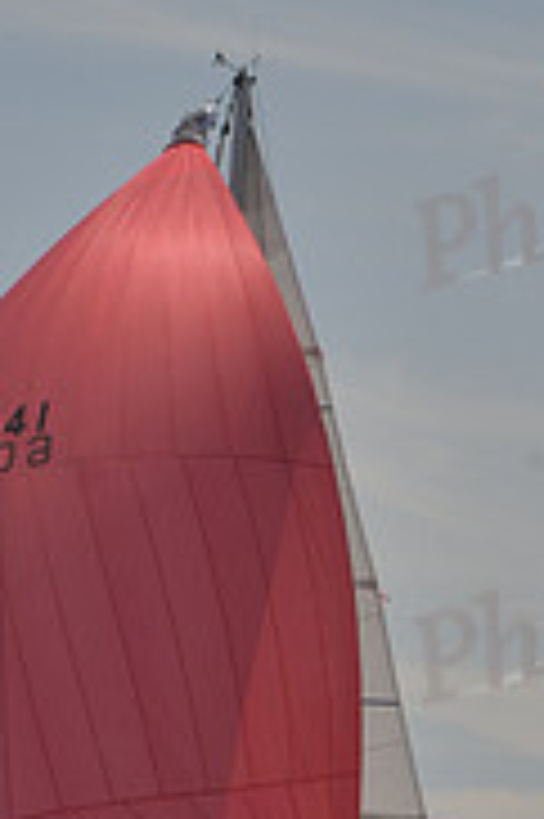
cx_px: 182
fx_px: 9764
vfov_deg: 4.8
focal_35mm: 430
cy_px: 886
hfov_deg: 3.2
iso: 400
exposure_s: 1/800
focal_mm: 135
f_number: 9
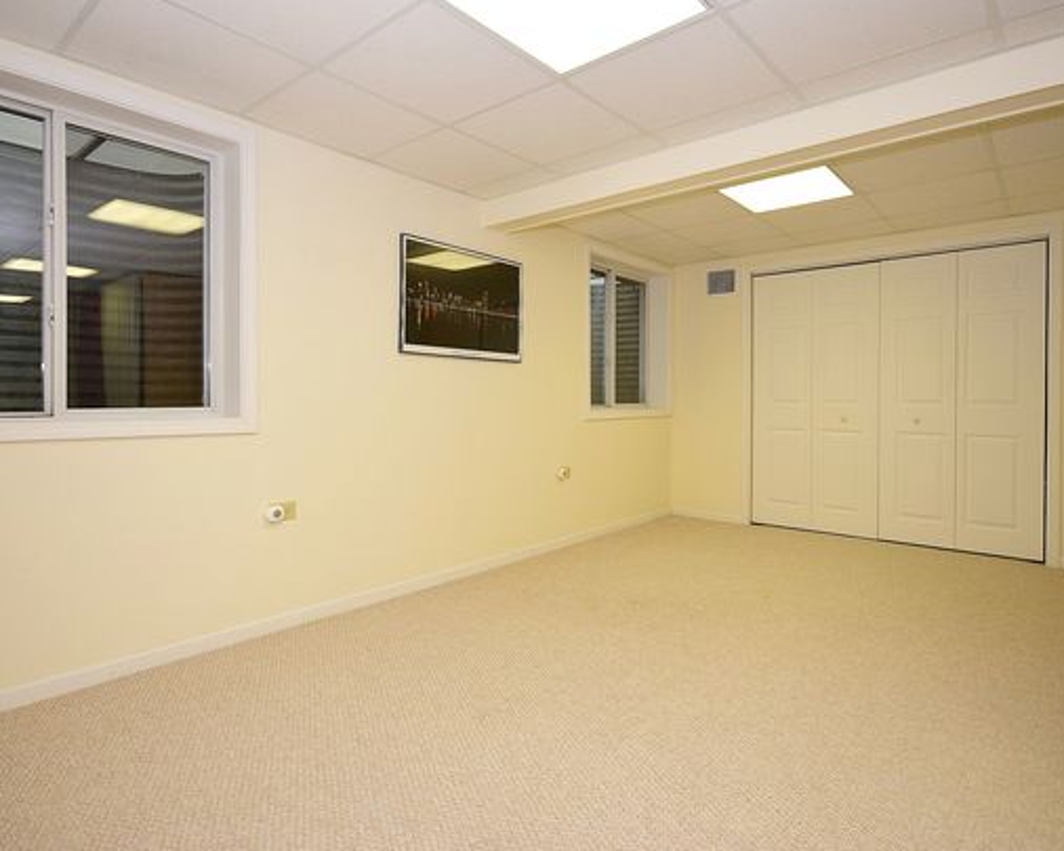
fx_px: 617
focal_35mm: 20
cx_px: 538
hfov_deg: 81.5
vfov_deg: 69.2
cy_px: 409
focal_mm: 11
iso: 640
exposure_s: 1/60
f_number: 6.3
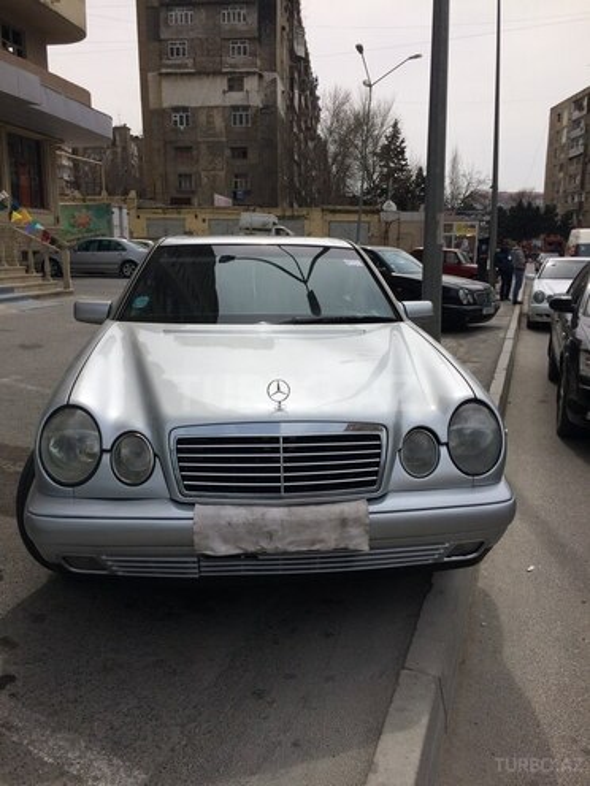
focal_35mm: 29
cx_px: 295
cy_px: 393
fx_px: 659
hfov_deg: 48.2
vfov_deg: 61.7
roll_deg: +1.3
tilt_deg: -15.6
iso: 32
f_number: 2.2
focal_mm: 4.15
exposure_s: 1/3165
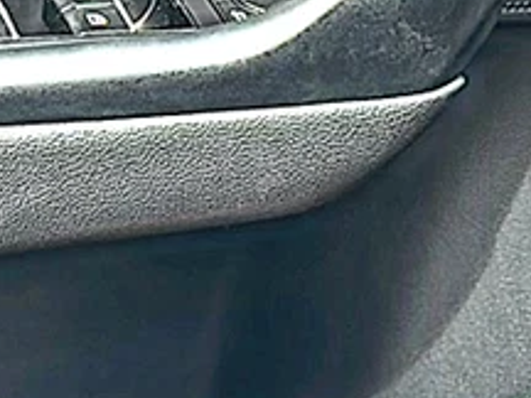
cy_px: -166
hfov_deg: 14.7
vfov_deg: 10.8
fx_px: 2040
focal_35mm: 133
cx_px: 54
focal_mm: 6.86
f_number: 1.78
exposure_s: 1/527
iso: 80
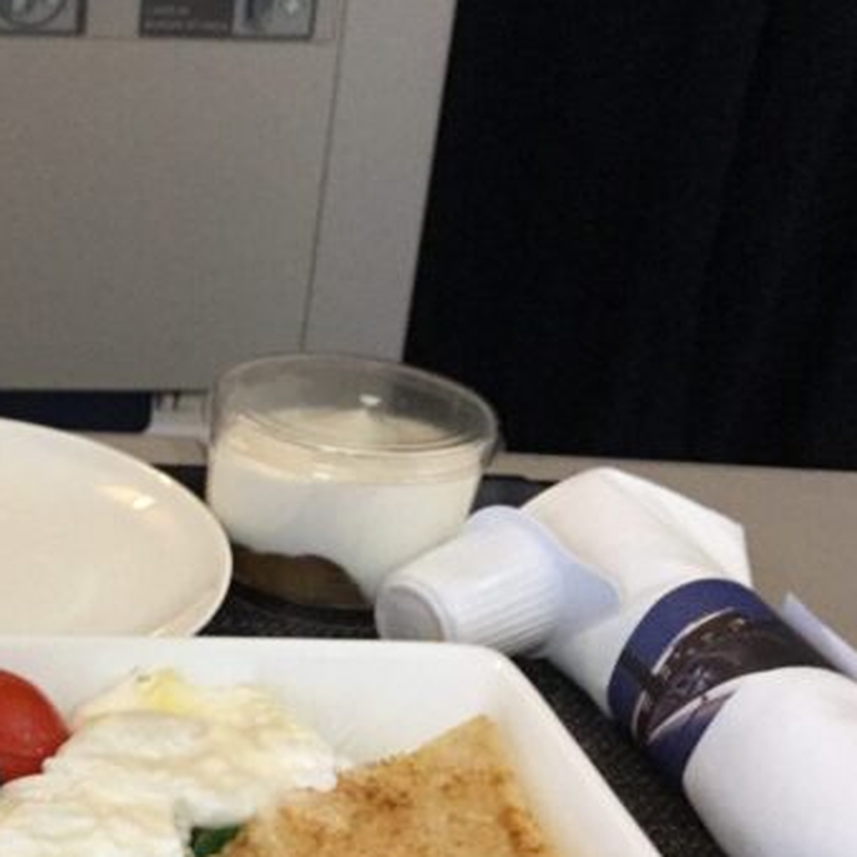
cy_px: 726
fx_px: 1737
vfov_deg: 27.0
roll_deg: -0.5
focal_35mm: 62
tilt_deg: -30.0
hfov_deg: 25.8
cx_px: -68
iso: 250
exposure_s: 1/33
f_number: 2.4
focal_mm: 3.3
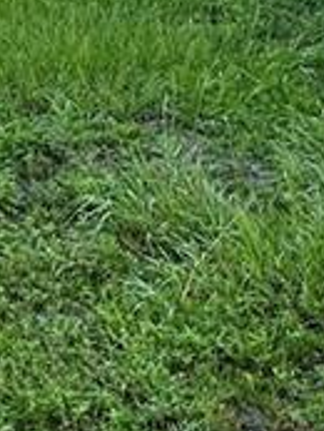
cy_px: 2
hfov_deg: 14.5
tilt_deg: -13.3
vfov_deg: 19.6
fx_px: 1209
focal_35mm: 97
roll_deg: +0.5
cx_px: -120
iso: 40
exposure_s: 1/427
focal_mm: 2.22
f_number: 2.2
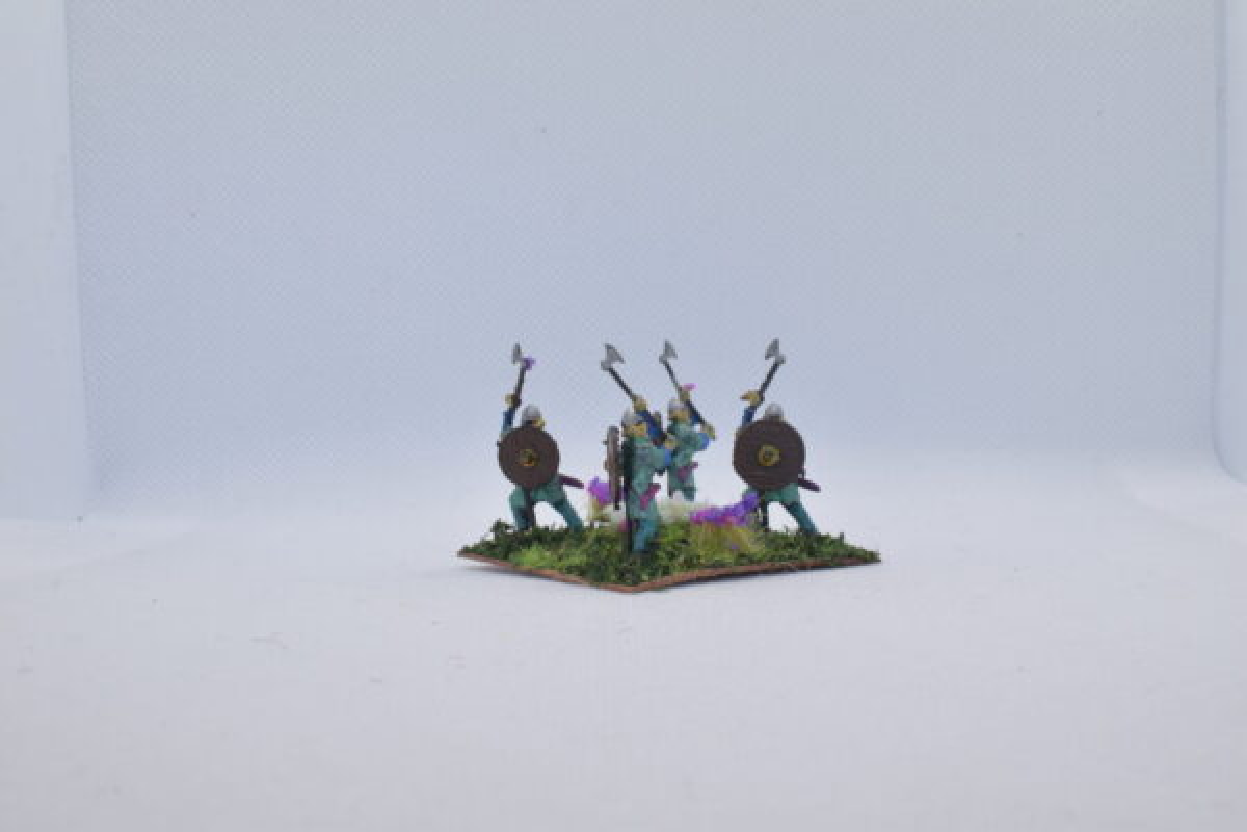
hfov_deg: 43.6
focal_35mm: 45
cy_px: 416
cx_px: 624
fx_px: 1559
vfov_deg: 29.9
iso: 800
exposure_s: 1/60
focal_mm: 30
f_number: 20
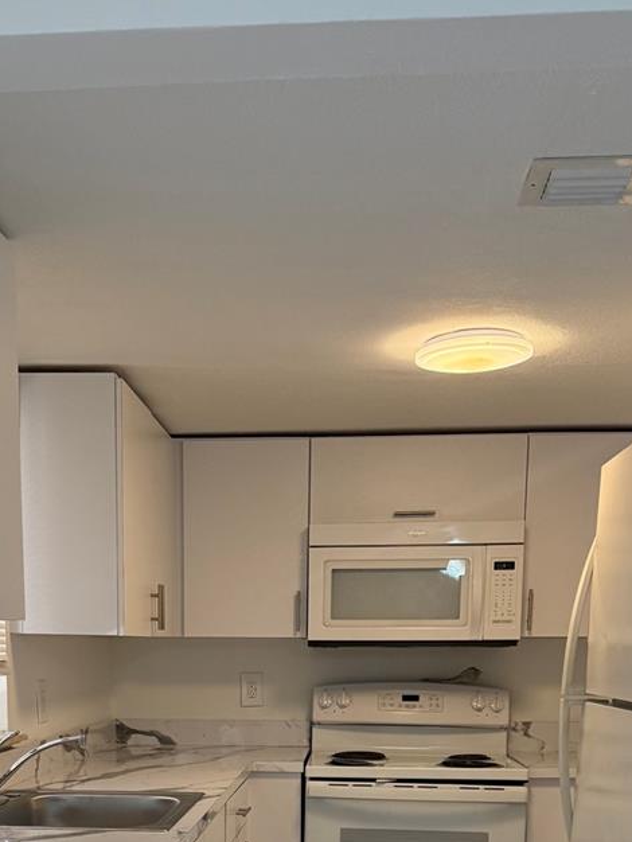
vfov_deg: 38.0
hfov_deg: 31.5
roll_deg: -0.8
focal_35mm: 46
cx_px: 260
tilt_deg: -6.0
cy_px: 783
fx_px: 1119
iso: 200
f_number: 1.78
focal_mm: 6.76
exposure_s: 1/186
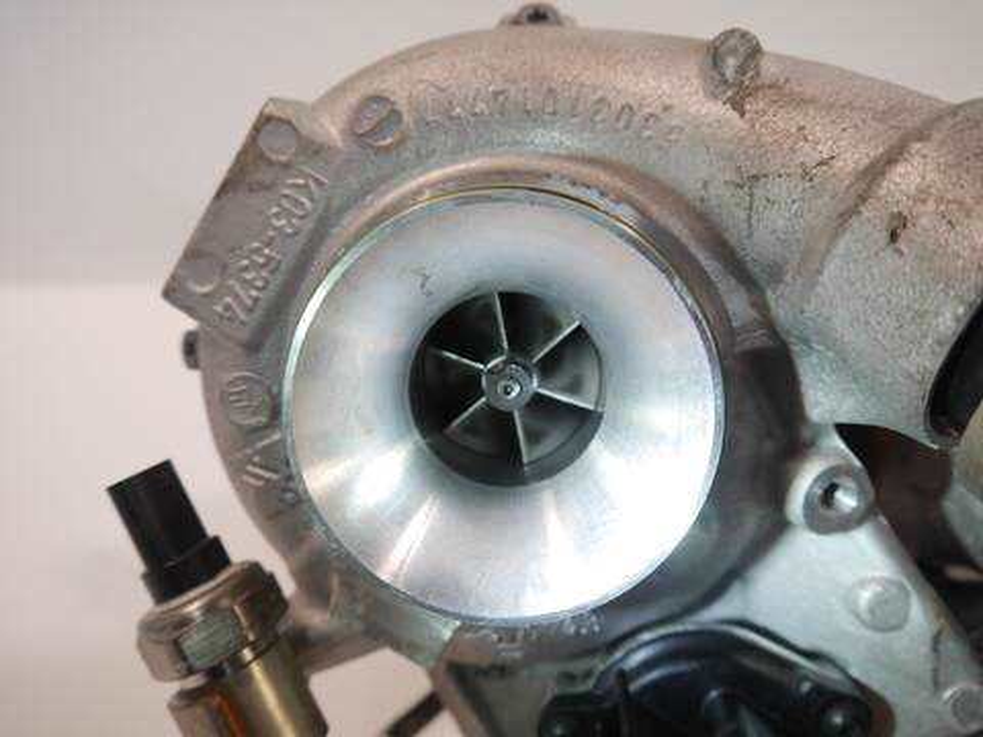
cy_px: 368
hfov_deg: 60.0
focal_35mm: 30
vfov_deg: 46.8
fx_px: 852
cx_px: 492
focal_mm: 15
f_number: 3.6
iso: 400
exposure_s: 1/60
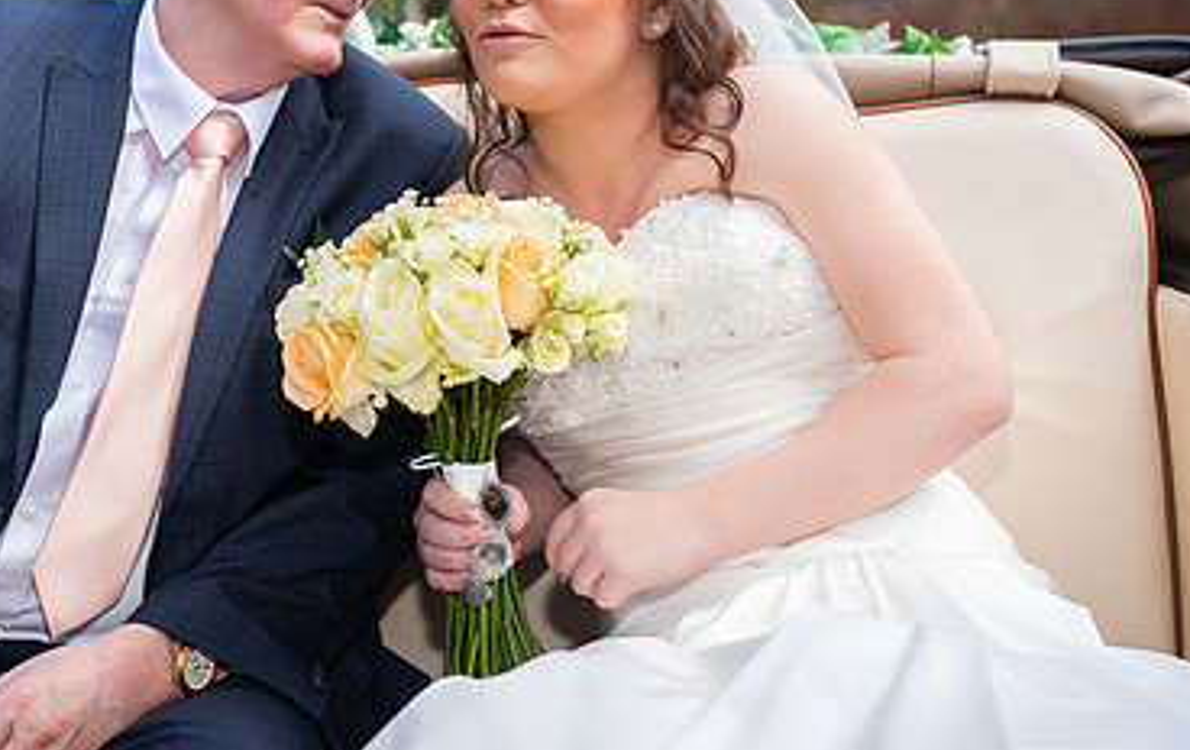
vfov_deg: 21.9
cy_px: 191
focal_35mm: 59
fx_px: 1918
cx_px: 402
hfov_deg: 34.2
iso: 100
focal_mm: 35
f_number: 3.5
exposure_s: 1/250
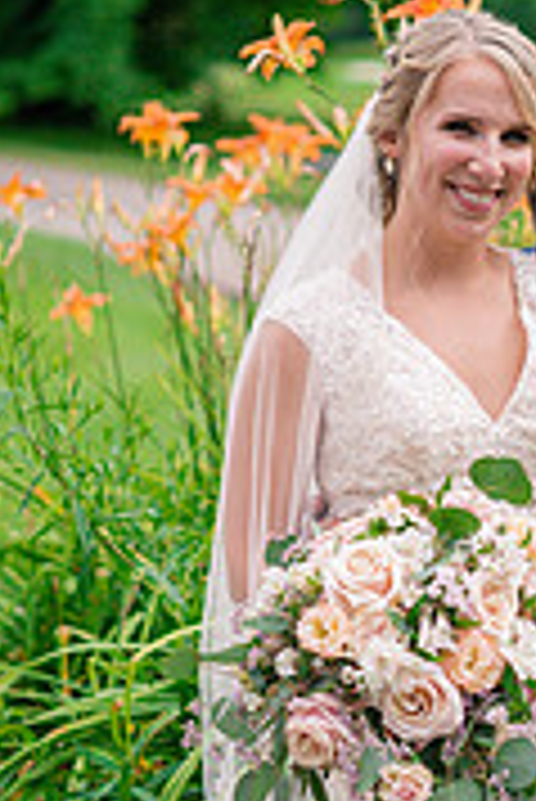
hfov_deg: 6.4
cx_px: 504
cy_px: 522
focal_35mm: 215
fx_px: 4792
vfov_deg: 9.6
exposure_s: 1/4000
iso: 500
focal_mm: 85
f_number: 2.8
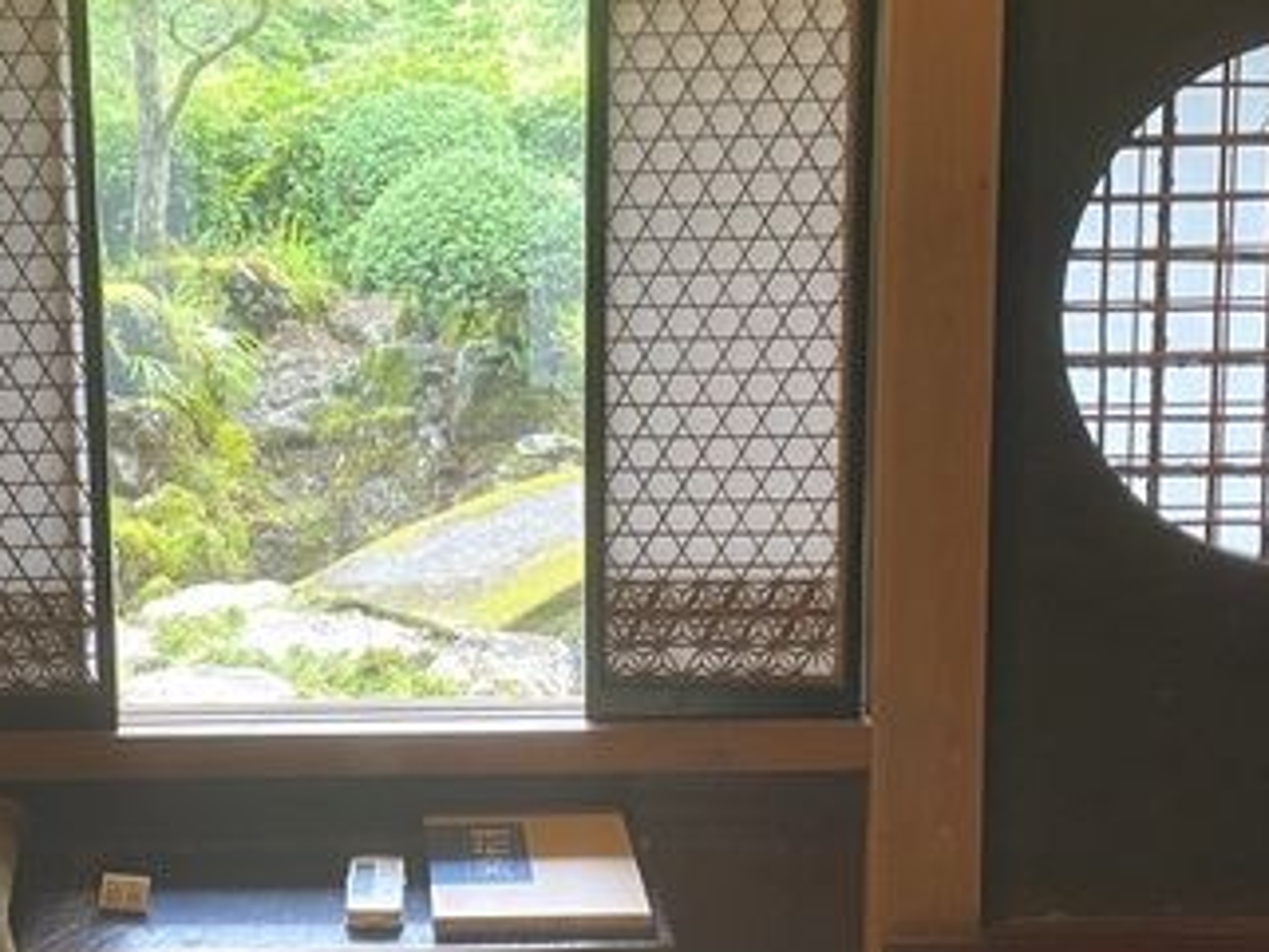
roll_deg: +1.4
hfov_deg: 28.9
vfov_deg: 22.3
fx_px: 2420
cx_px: 295
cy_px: 417
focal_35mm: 66
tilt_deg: -12.5
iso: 100
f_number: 1.8
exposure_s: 1/50
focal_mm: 4.25
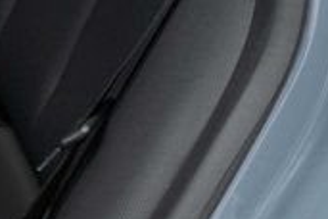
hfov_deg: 11.3
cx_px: -267
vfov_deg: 8.0
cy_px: -84
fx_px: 1531
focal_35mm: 168
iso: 1250
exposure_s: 1/50
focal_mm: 28
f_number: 3.2
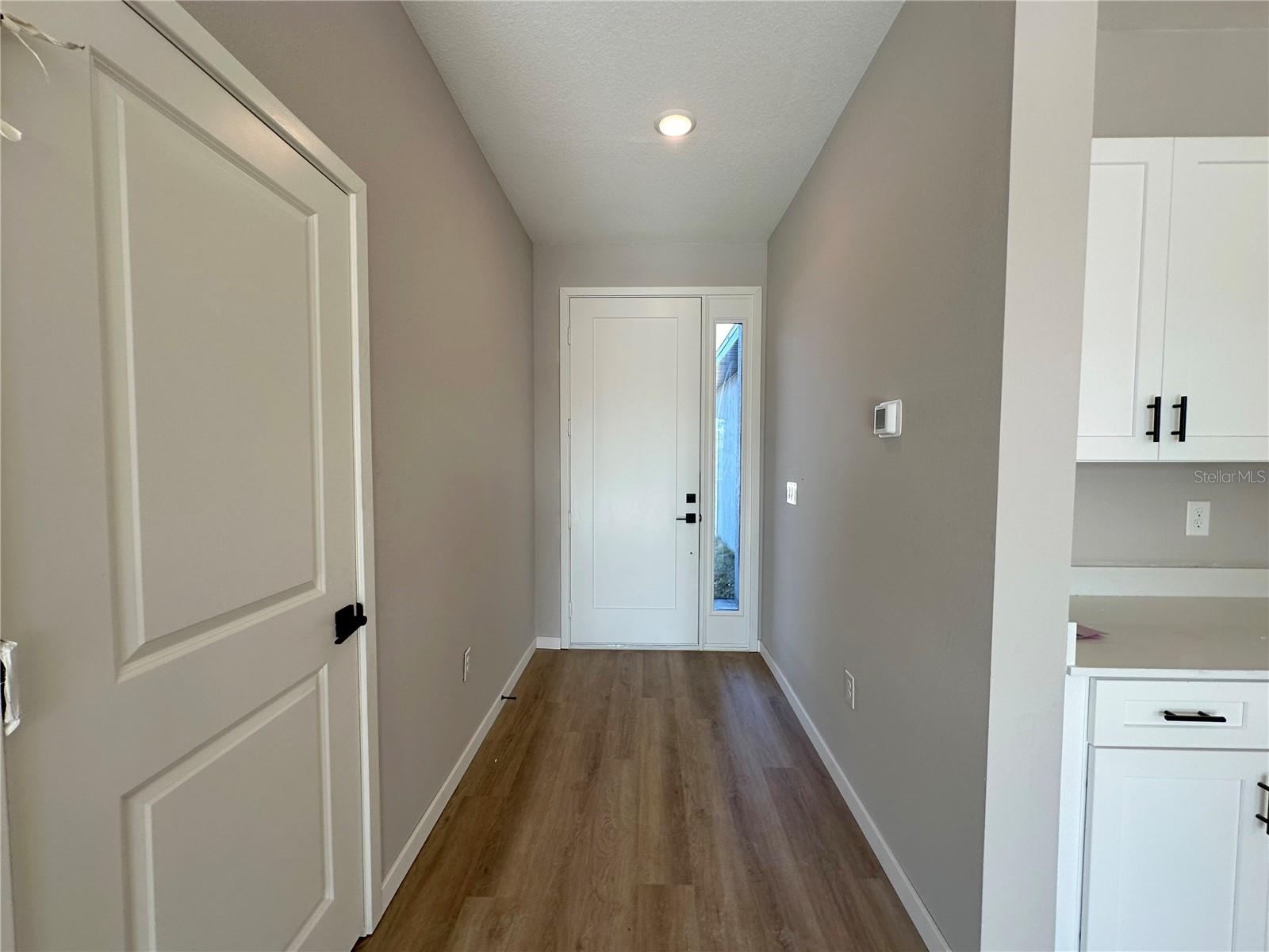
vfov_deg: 85.7
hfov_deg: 102.1
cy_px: 476
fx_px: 513
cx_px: 634
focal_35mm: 14
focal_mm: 2.22
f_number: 2.2
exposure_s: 1/120
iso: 64
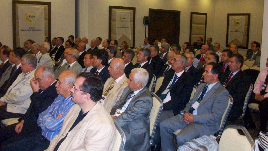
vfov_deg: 31.1
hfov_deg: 52.8
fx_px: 270
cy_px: 57
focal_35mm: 38
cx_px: 135
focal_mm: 5.7
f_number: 2.8
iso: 320
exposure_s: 1/60
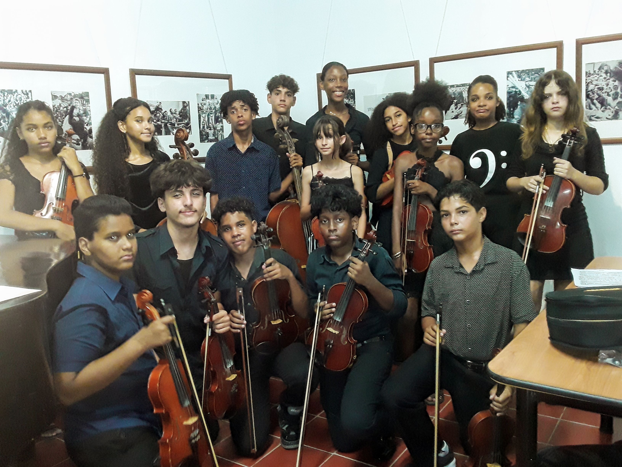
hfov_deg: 58.4
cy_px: 234
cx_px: 311
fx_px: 557
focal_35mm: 31
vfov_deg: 45.4
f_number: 2.2
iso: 250
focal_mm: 3.3
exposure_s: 1/24
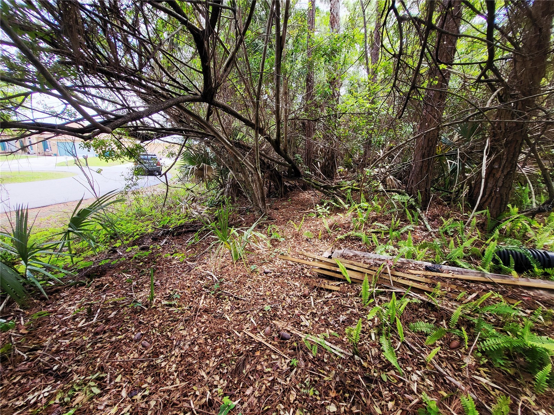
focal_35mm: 13
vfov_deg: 89.9
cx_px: 277
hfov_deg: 106.2
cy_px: 208
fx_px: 208
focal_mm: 1.74
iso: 40
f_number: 2.2
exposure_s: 1/120
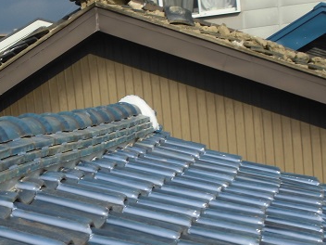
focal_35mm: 94
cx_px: 35
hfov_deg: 20.5
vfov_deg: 15.6
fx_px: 885
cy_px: 194
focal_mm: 8.9
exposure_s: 1/500
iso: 100
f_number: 4.8
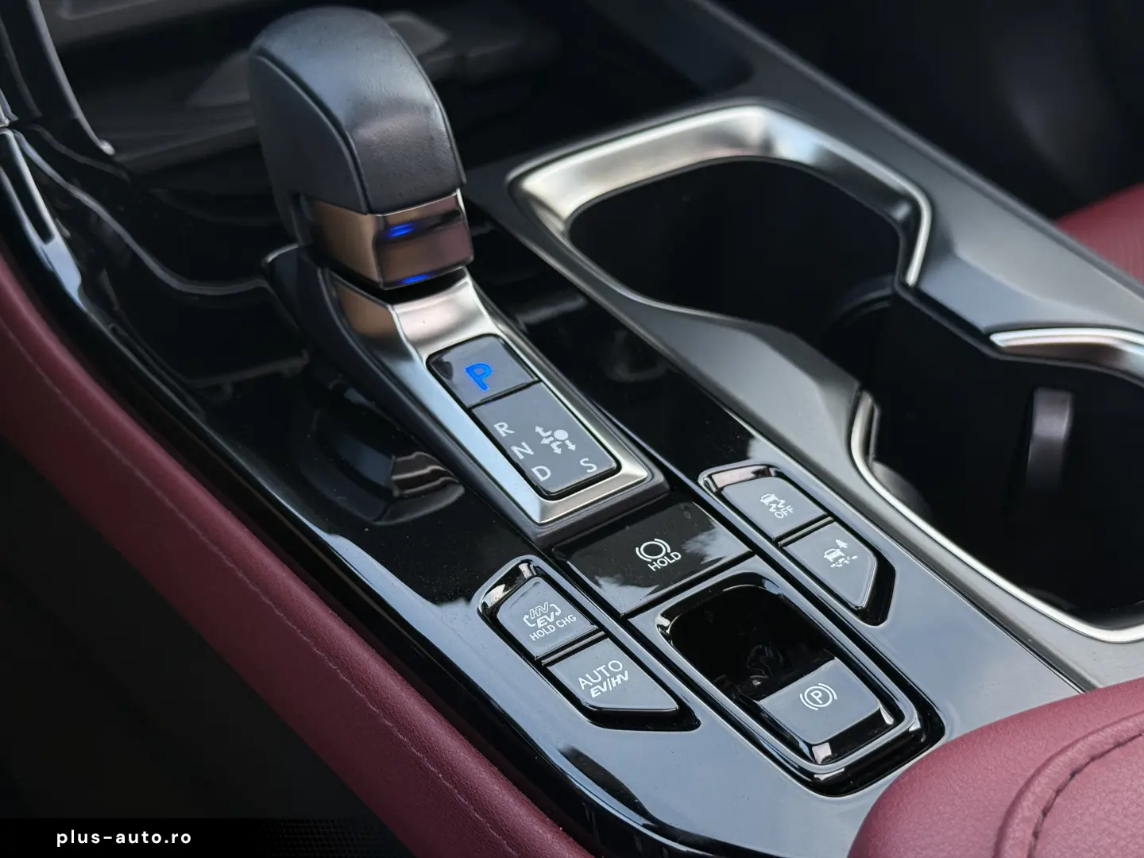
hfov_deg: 39.7
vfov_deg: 30.3
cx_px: 572
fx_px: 1586
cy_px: 429
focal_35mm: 48
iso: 100
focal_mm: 6.76
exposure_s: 1/100
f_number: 1.78
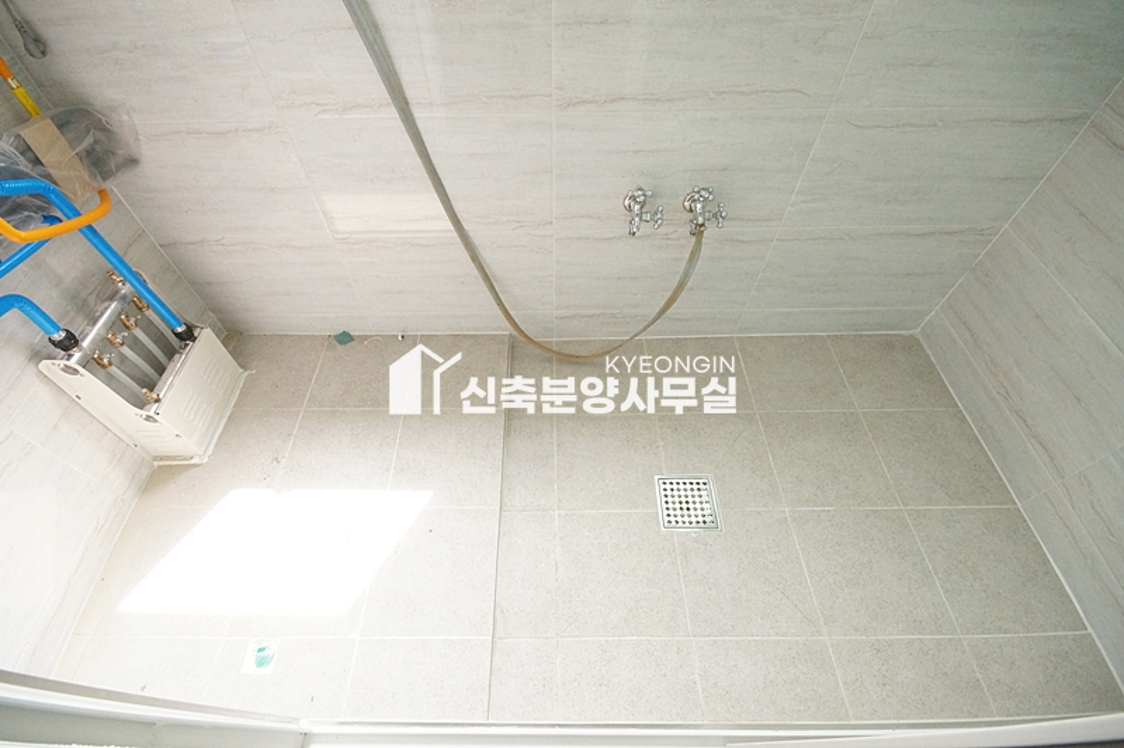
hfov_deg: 100.4
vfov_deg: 77.2
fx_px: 468
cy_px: 374
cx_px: 562
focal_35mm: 15
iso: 3200
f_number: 9
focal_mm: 10
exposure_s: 1/250
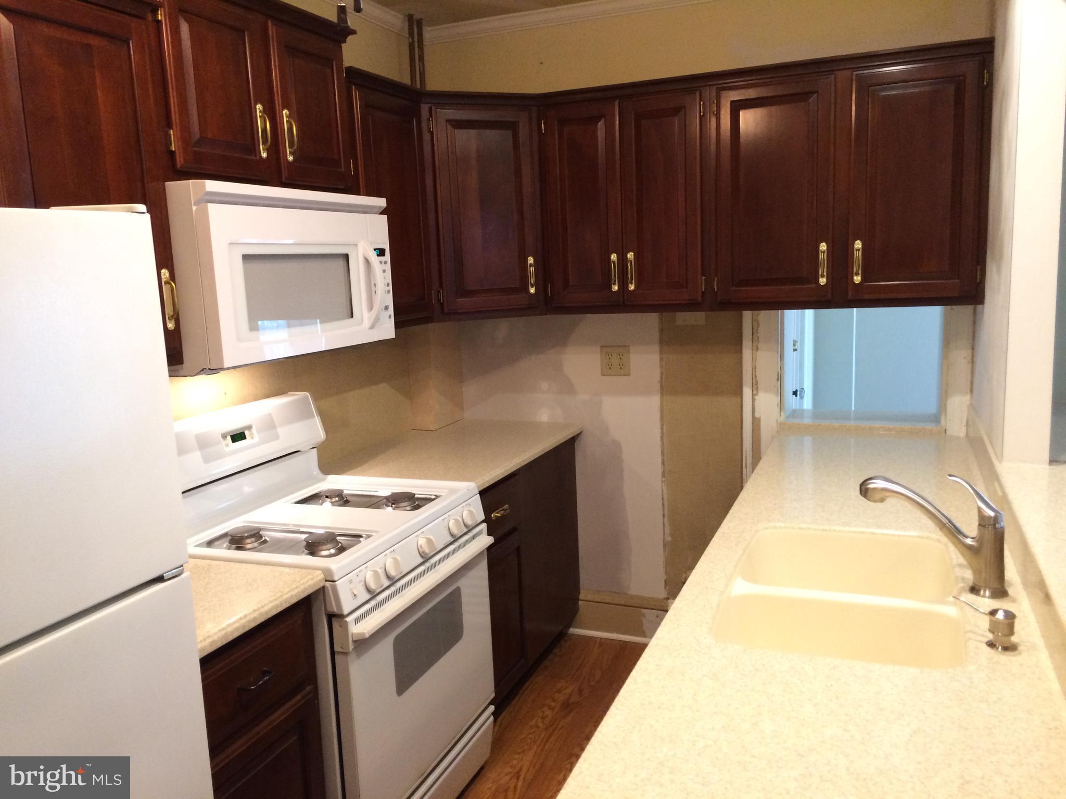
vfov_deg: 46.8
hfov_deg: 60.0
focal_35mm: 30
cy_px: 400
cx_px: 533
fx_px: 924
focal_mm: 4.12
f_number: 2.2
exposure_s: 1/30
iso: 160
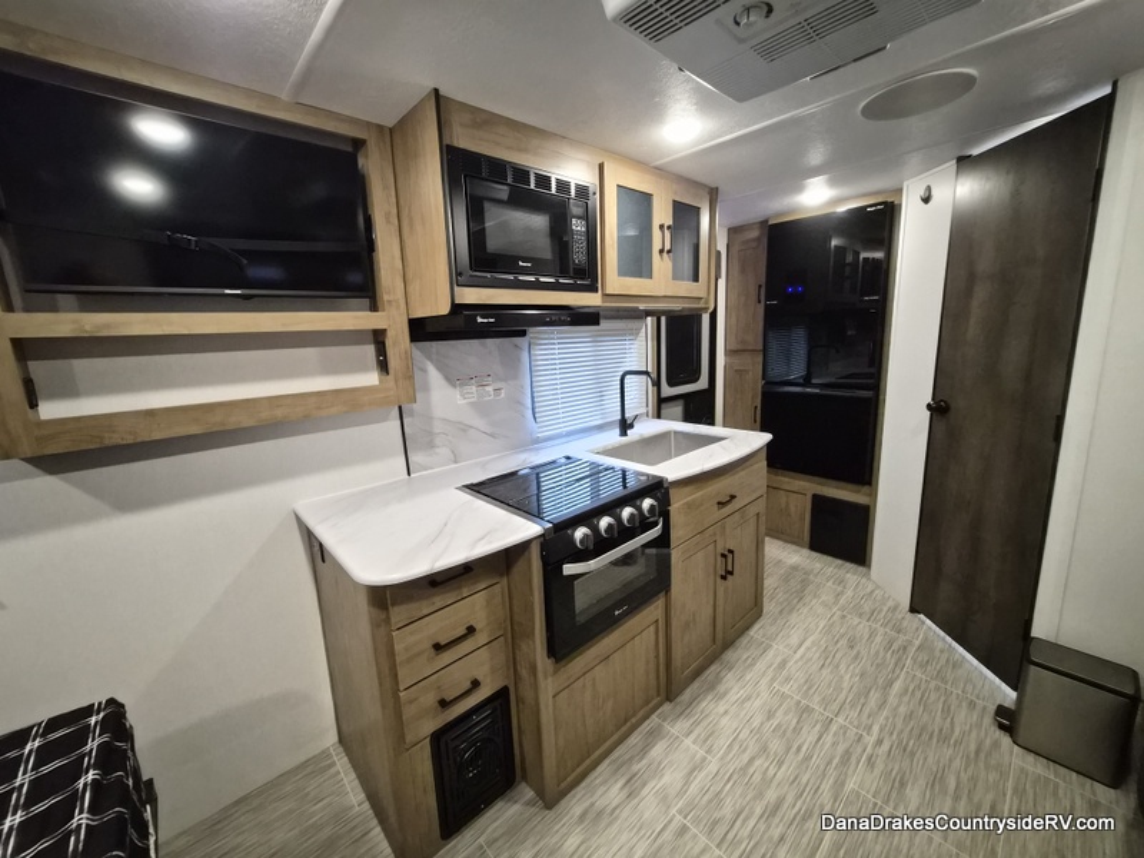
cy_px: 429
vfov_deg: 89.9
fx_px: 430
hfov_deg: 106.2
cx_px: 572
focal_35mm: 13
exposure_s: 1/60
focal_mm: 1.7
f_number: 2.2
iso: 800
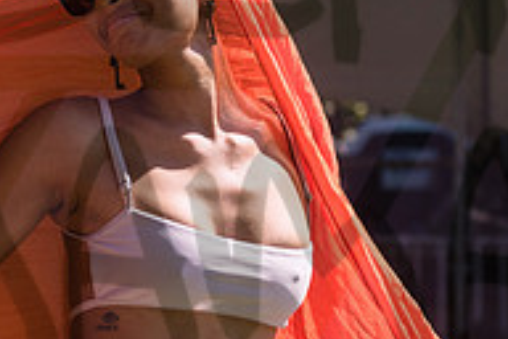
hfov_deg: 6.7
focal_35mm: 307
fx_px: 4332
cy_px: 243
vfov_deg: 4.5
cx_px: 246
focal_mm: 80
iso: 250
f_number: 4
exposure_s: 1/1600
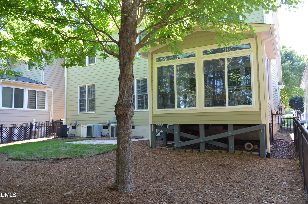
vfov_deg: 47.7
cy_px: 102
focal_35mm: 27
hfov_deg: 67.5
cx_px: 154
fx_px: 231
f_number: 5
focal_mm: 18
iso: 400
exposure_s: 1/100
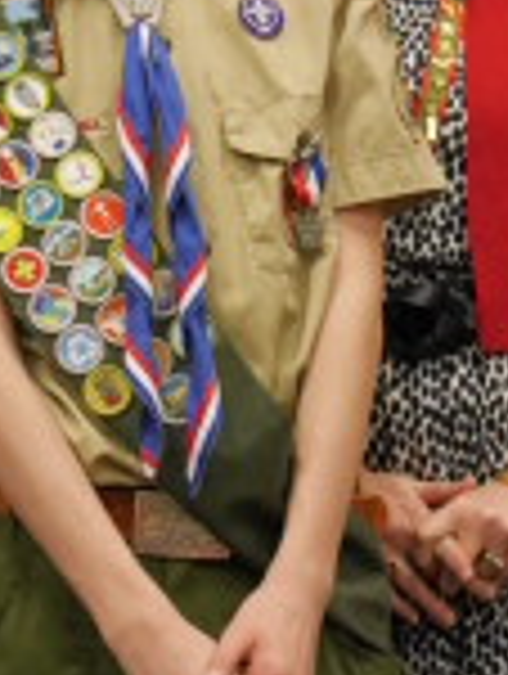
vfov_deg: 7.7
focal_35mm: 255
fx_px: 4975
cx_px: 92
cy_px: 146
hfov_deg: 5.8
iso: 2500
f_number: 4.9
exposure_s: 1/100
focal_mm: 46
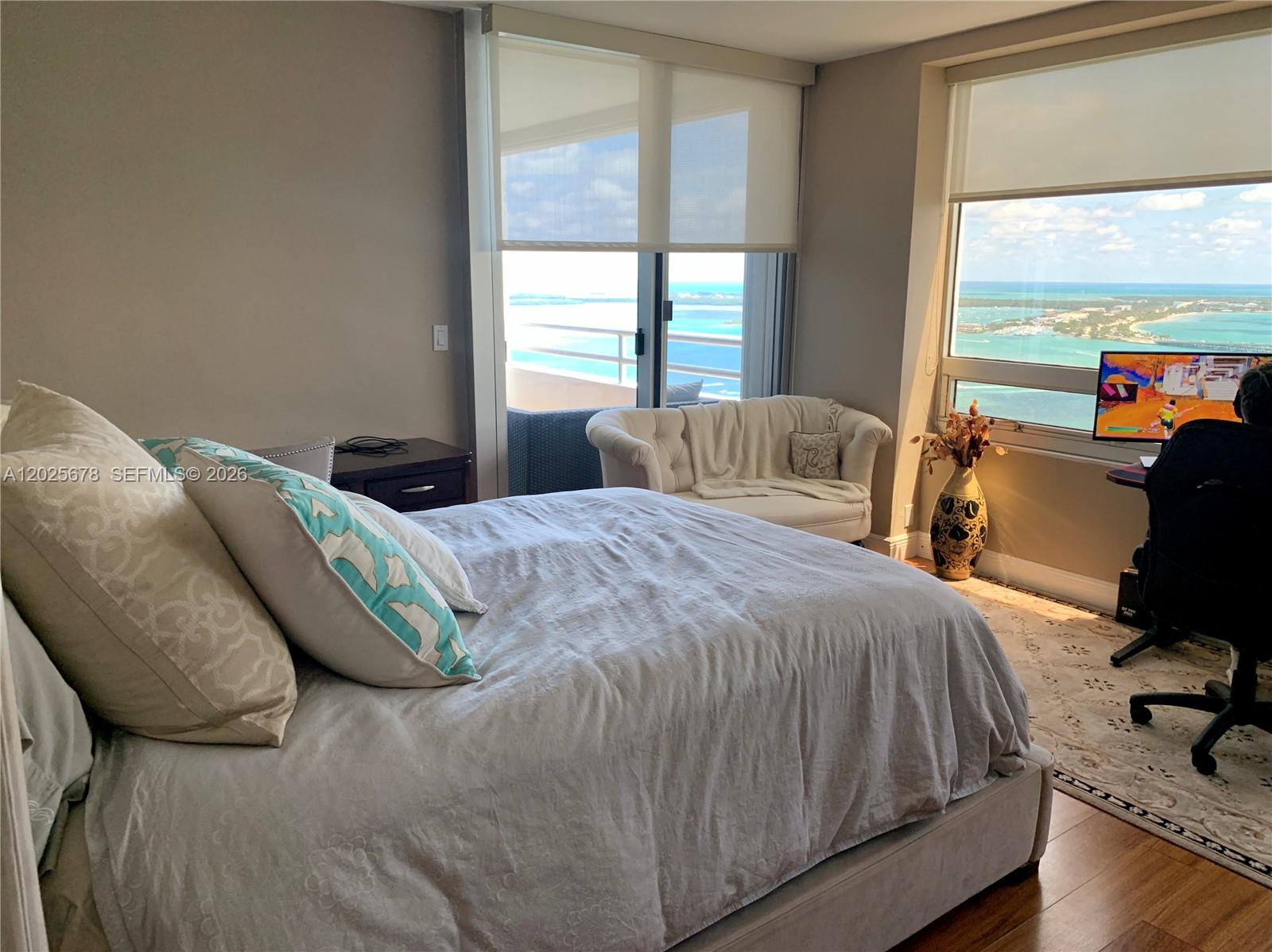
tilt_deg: -12.7
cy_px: 476
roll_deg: +0.9
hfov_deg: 67.3
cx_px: 636
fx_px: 955
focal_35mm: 26
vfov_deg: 53.0
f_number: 1.8
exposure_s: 1/107
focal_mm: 4.25
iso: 100
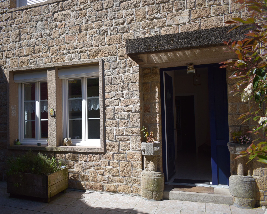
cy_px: 109
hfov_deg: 56.9
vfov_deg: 47.1
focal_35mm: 31
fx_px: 245
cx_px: 110
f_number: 3.5
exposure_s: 1/1600
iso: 200
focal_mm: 18
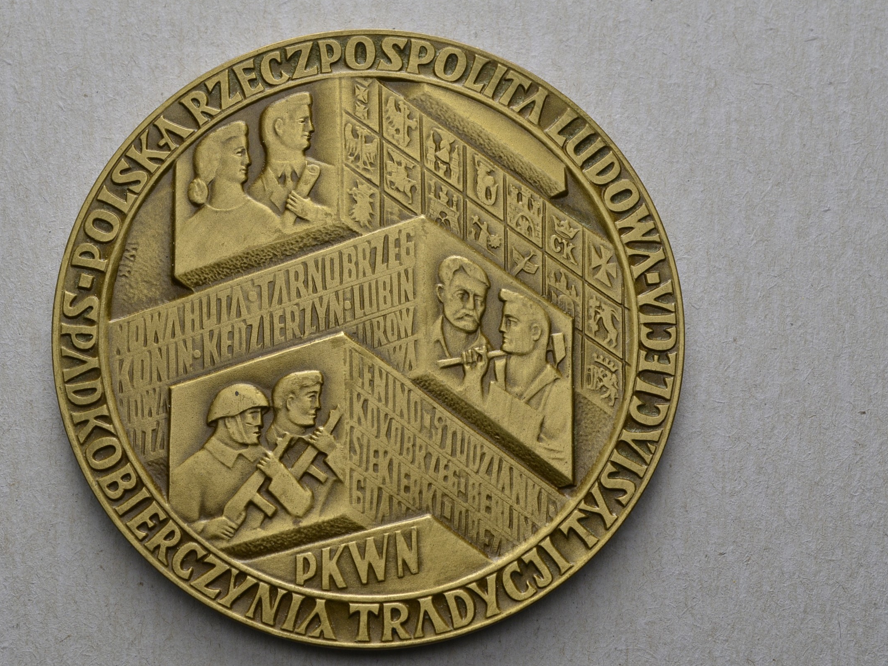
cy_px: 336
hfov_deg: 29.4
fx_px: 1693
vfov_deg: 22.3
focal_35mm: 66
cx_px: 387
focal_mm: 40
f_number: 14
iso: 400
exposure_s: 1/250
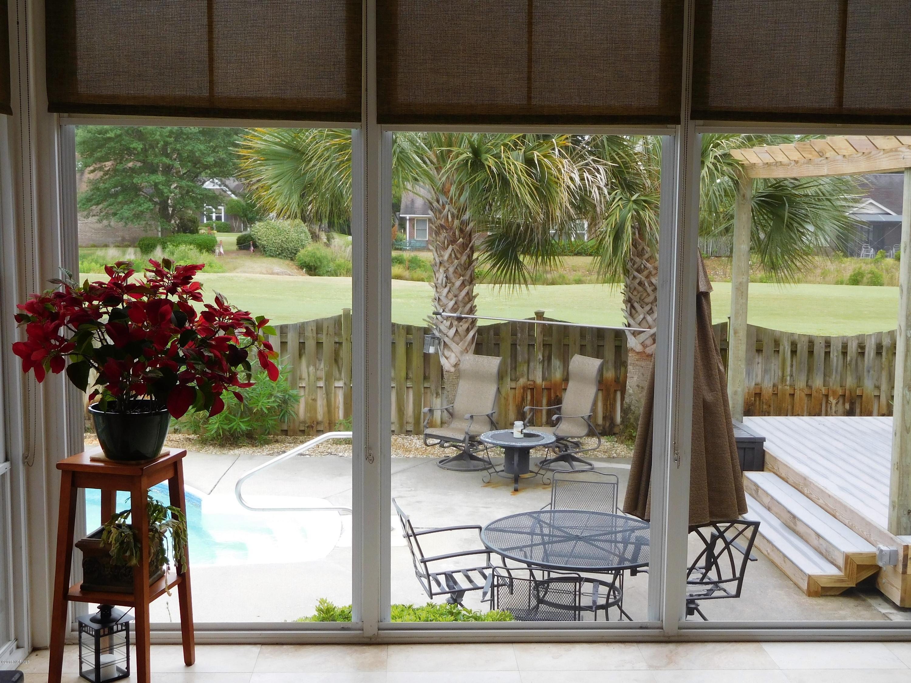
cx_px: 456
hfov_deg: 46.8
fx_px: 1053
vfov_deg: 35.9
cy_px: 342
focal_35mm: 40
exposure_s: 1/160
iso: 125
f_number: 3.9
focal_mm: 7.1
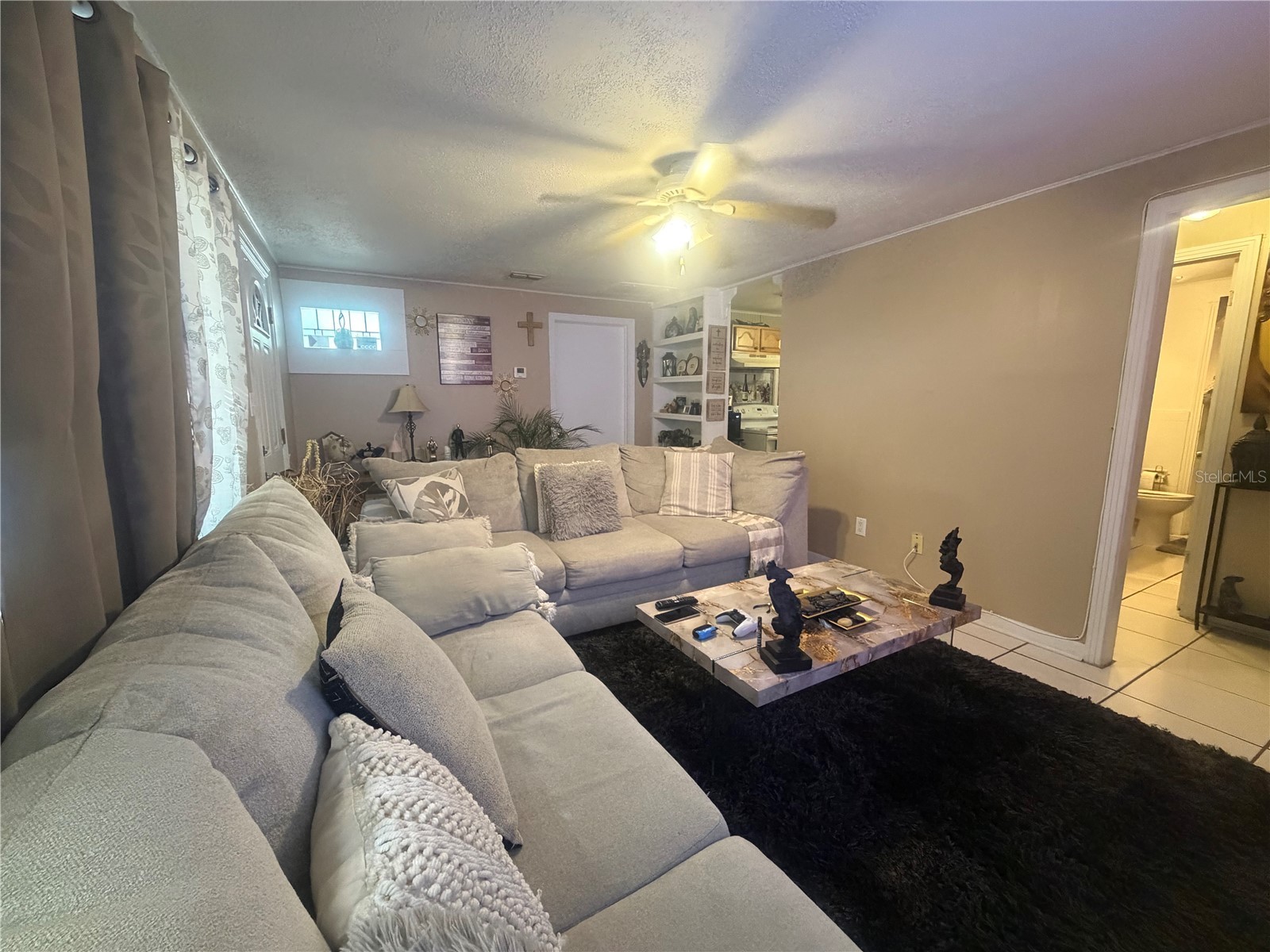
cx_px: 635
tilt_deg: -8.1
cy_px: 476
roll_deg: +0.6
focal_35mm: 14
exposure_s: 1/60
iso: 640
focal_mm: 2.22
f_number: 2.2
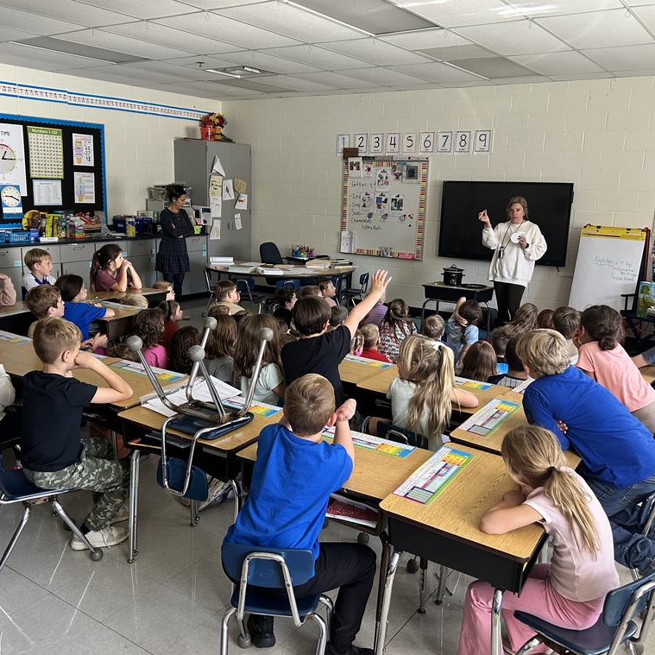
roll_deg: -1.5
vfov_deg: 52.5
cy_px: 325
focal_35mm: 31
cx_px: 307
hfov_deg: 52.5
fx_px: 664
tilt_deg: -11.8
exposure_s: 1/60
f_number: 1.5
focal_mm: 5.7
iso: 200
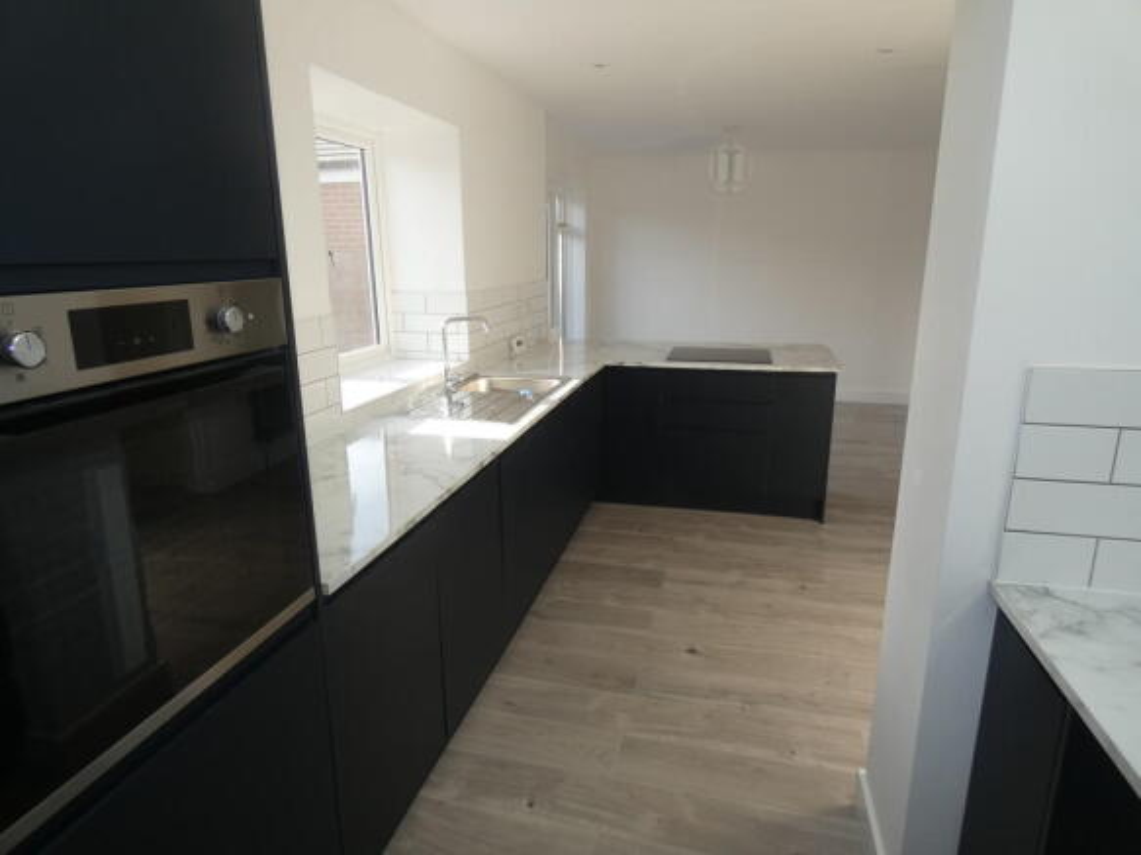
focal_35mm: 20
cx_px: 570
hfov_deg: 81.8
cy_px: 428
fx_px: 659
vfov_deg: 66.0
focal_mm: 3.6
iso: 80
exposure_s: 1/125
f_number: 2.8
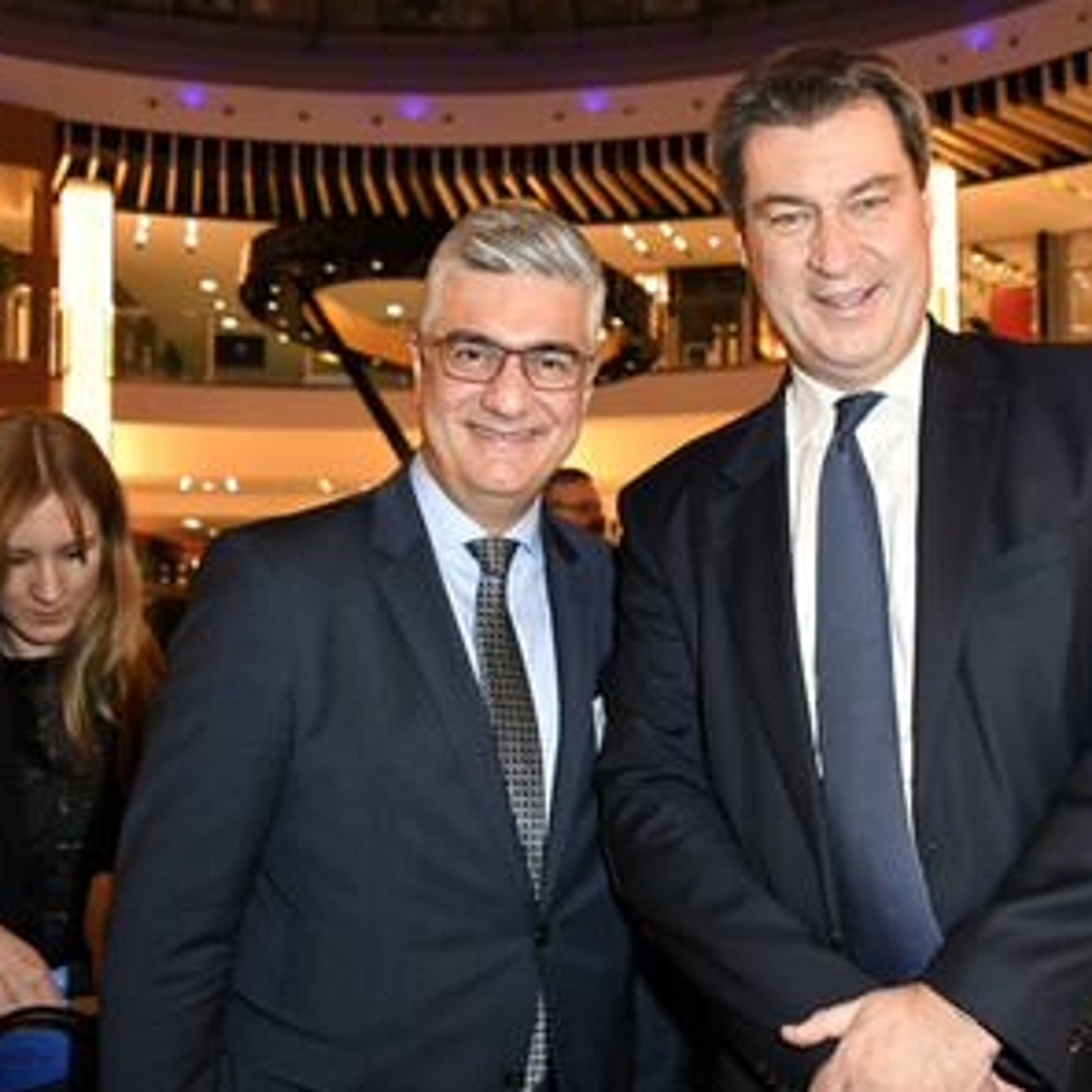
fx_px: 1570
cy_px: 546
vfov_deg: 38.3
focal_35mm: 44
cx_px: 718
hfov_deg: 38.0
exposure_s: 1/100
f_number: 6.3
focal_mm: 34
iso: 800
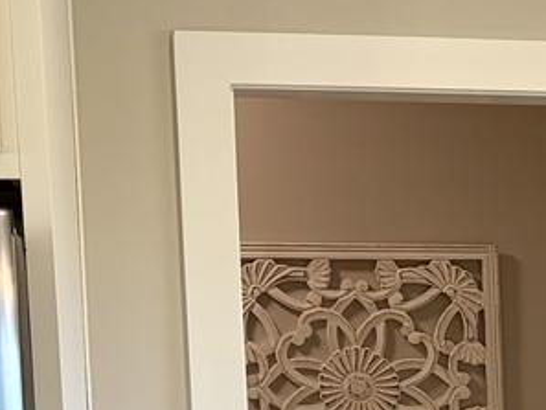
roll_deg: +0.8
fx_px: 1988
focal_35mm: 126
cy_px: 572
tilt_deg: -4.8
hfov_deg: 14.6
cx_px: 822
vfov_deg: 11.4
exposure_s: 1/60
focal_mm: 5.96
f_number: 1.6
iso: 64
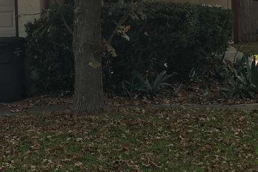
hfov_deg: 22.2
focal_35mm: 91
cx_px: 66
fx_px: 652
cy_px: 32
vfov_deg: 14.9
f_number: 2.2
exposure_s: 1/1083
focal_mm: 4.15
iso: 25
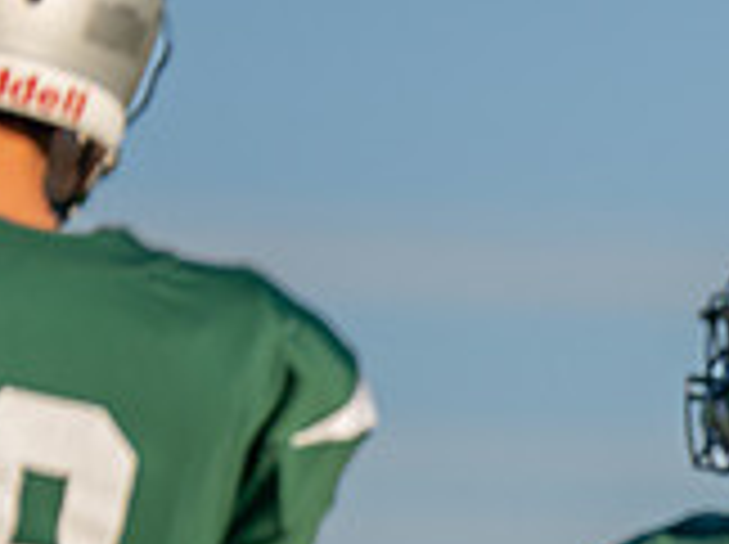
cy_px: 656
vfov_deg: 1.6
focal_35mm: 906
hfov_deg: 2.2
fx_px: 19052
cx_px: 1320
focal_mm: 200
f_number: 2.8
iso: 320
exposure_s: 1/4000
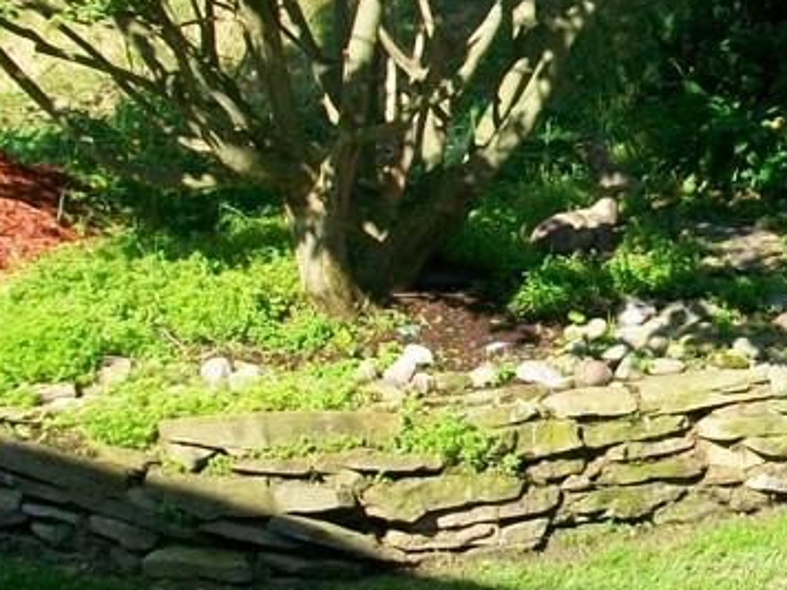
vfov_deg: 16.0
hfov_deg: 20.5
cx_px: 818
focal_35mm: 92
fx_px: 2092
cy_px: 199
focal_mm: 5.7
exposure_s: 1/400
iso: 64
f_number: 2.8
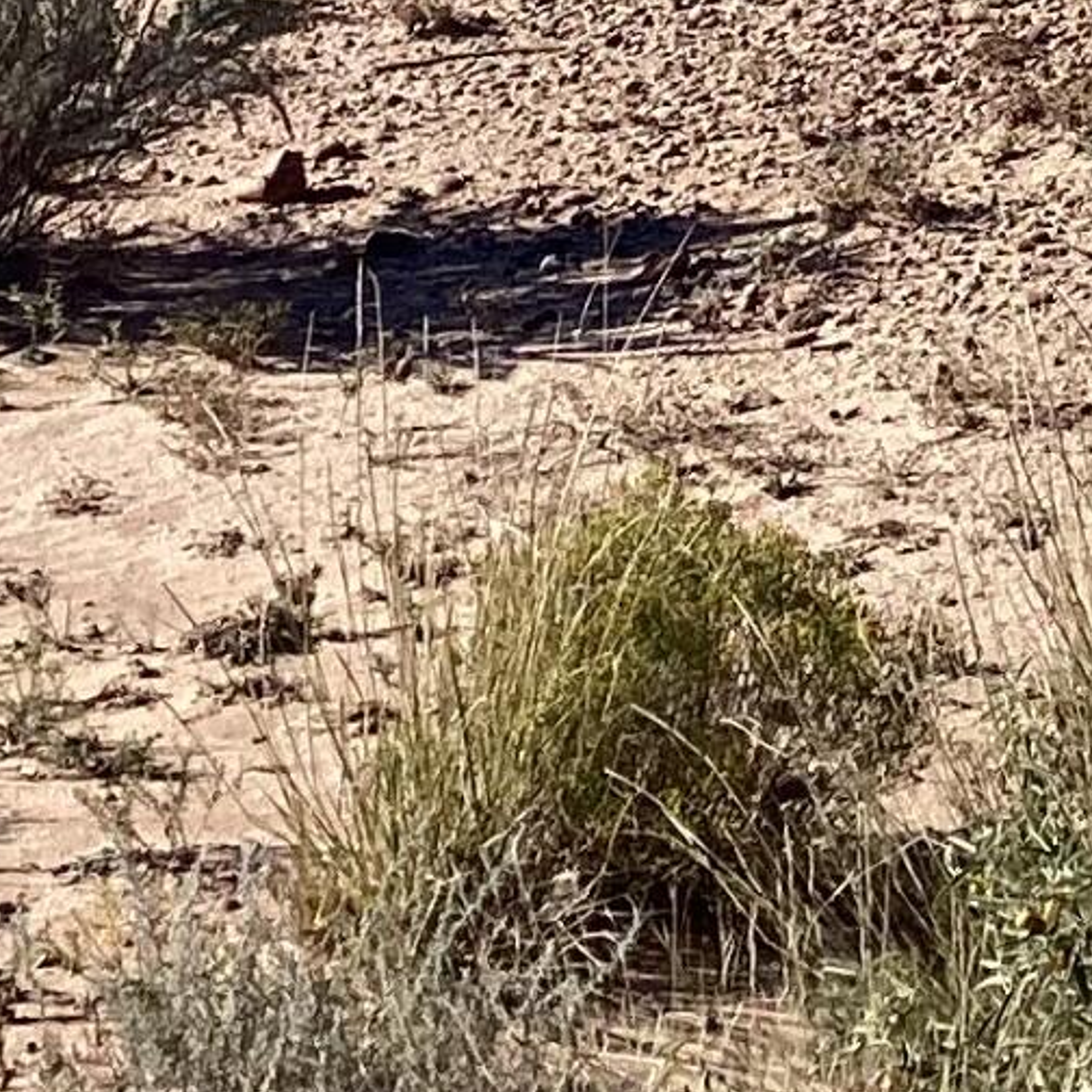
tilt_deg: -5.3
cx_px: 1621
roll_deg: +0.8
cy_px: -533
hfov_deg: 10.4
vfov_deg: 10.4
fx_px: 5818
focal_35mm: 163
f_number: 2.4
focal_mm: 3.3
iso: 25
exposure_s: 1/1597
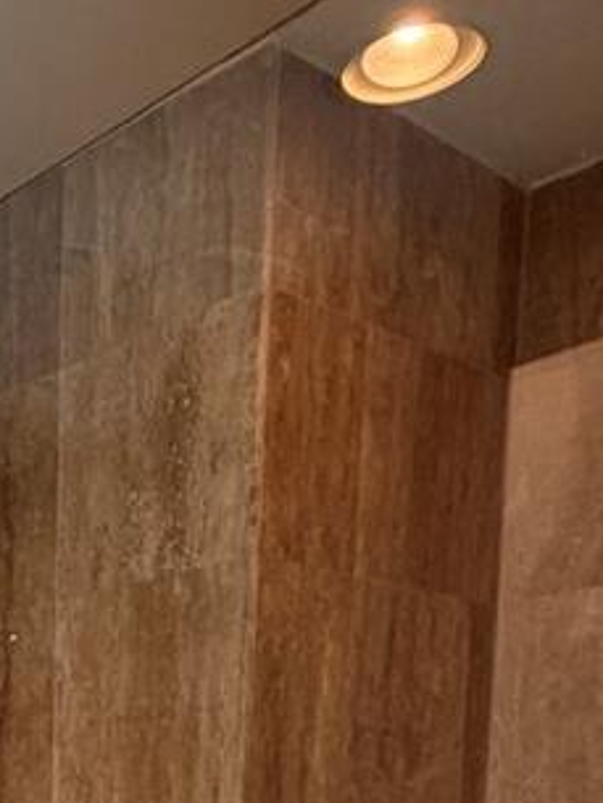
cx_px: -276
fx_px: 1277
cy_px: 1074
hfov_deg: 22.3
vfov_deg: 28.1
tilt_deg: -8.1
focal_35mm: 55
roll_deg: +0.9
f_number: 2.2
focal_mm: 2.22
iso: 320
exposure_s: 1/60
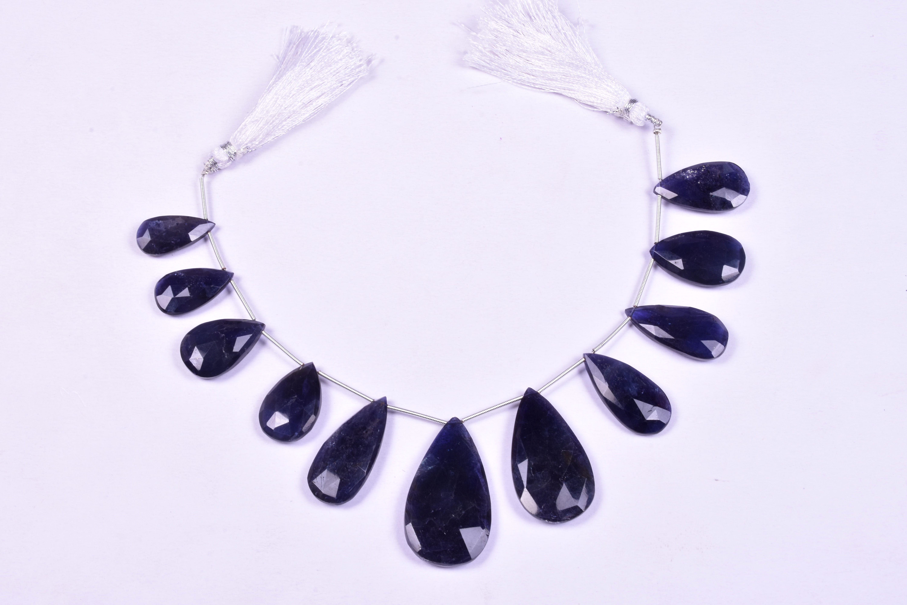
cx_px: 454
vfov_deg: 18.9
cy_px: 302
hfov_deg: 28.1
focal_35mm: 72
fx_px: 1814
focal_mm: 48
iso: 320
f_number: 22
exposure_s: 1/125
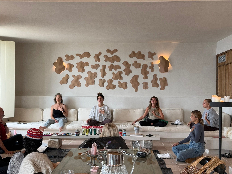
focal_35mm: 48
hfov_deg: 39.7
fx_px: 322
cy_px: 87
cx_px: 116
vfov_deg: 30.3
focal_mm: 6.76
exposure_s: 1/80
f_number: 1.78
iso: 100
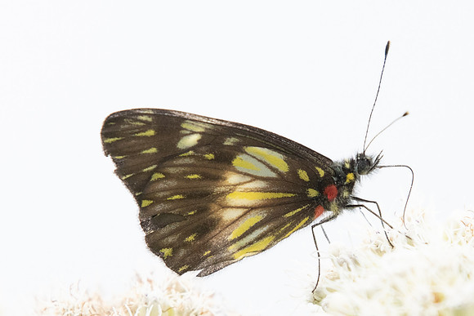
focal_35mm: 1194
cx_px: 215
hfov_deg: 1.7
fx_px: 15726
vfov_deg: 1.2
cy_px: 238
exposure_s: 1/1250
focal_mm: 400
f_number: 8
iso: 1000
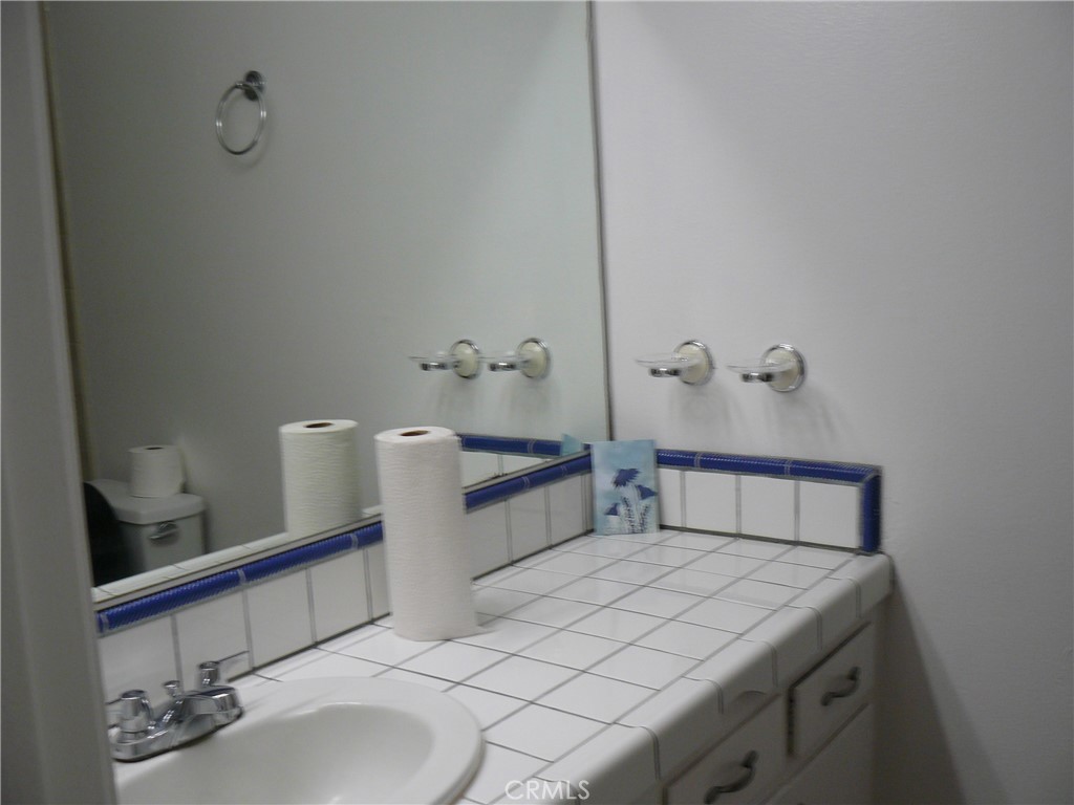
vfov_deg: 39.7
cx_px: 537
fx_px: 1117
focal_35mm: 36
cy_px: 402
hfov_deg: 51.4
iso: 100
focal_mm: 6
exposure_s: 1/40
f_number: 2.8
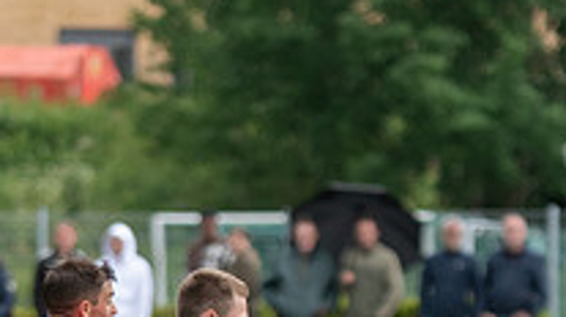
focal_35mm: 618
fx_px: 9267
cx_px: 107
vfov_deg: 2.0
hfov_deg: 3.5
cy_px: 406
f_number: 3.2
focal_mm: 140
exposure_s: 1/1250
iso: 500
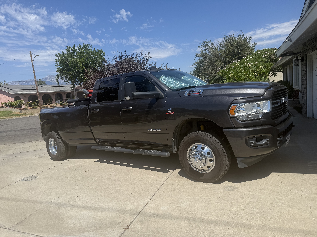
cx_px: 158
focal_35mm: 24
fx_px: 220
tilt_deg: -7.0
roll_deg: +4.9
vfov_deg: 56.8
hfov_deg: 71.6
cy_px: 118
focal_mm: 6.76
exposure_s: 1/5714
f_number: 1.78
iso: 80
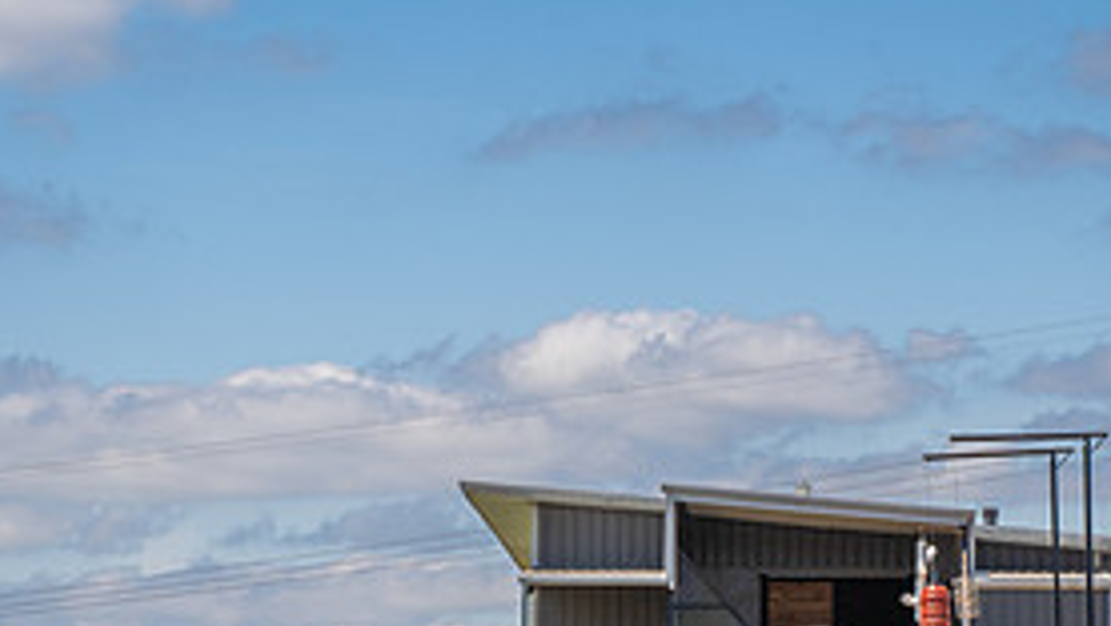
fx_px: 6306
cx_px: 624
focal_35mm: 214
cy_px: 611
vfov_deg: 5.7
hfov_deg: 10.1
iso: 100
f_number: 2.8
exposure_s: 1/1600
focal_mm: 70
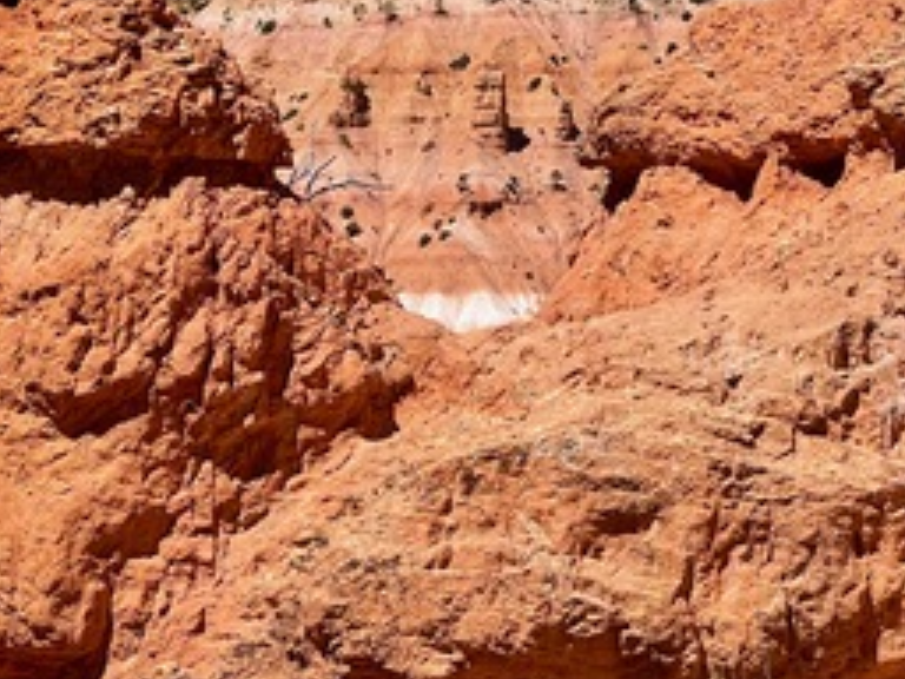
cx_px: 612
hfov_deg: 14.1
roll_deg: +0.5
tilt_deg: +9.0
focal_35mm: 140
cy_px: 0
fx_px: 3660
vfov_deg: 10.5
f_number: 2.2
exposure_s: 1/1845
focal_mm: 7.5
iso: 20
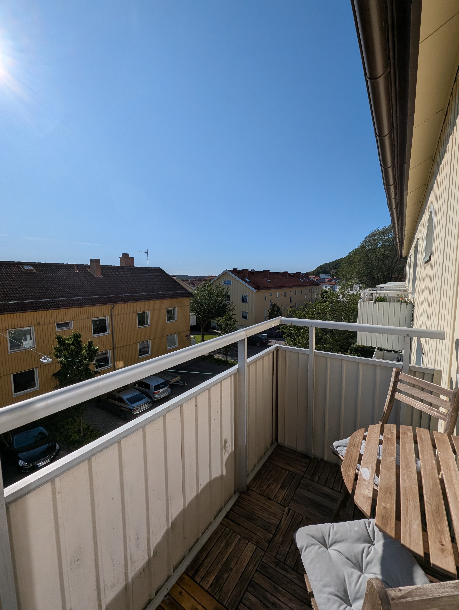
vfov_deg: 106.1
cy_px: 305
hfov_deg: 90.1
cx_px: 230
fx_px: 229
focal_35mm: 13
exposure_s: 1/4219
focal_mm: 1.95
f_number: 2.2
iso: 45
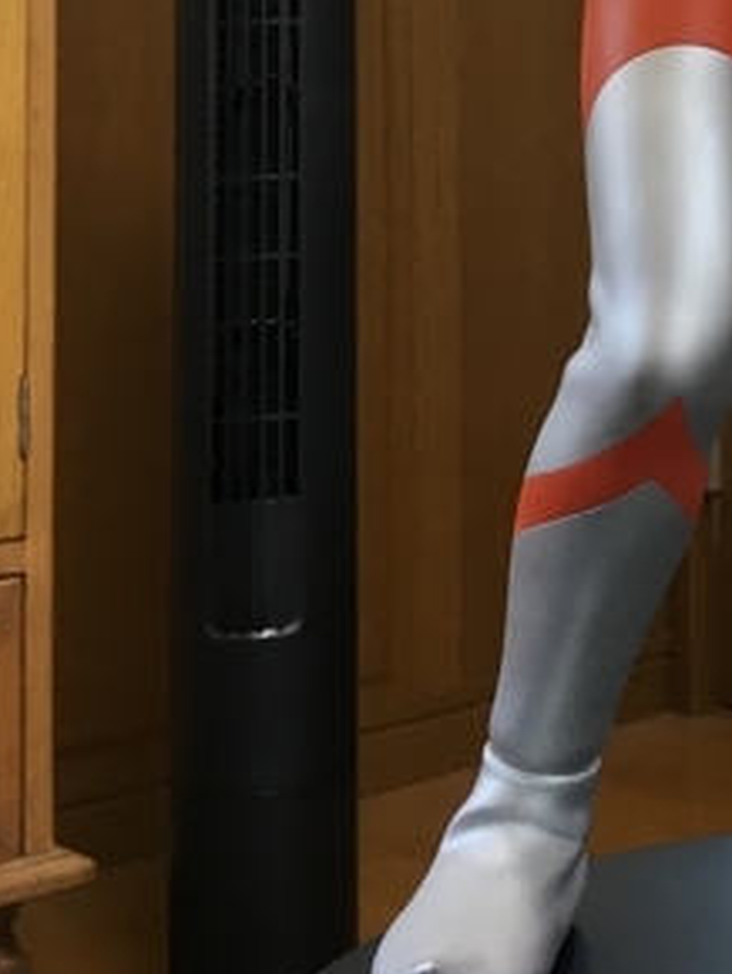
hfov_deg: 17.3
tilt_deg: +6.8
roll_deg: +1.4
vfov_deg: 22.8
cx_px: 964
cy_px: -141
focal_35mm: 80
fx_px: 2252
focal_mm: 4.15
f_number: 2.2
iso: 50
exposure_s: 1/30
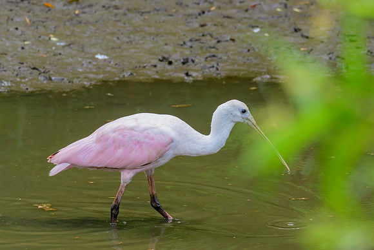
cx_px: 200
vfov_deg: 2.6
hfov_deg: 3.8
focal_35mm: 537
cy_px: 111
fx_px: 5583
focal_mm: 320
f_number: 8
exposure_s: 1/200
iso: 1000
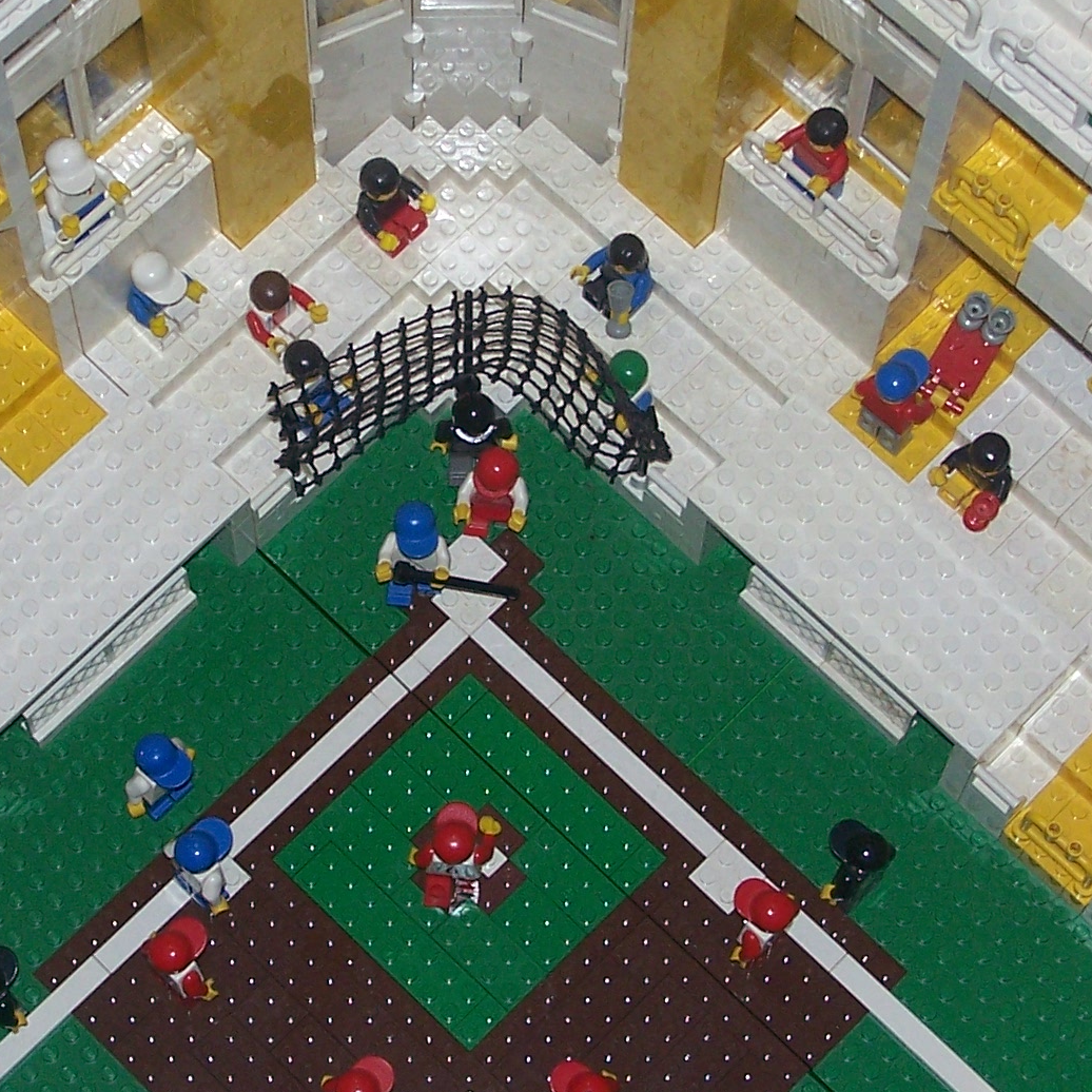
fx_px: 3676
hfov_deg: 16.9
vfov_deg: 16.9
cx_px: 384
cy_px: 424
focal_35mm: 103
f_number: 2.8
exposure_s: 1/60
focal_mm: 7.8
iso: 125
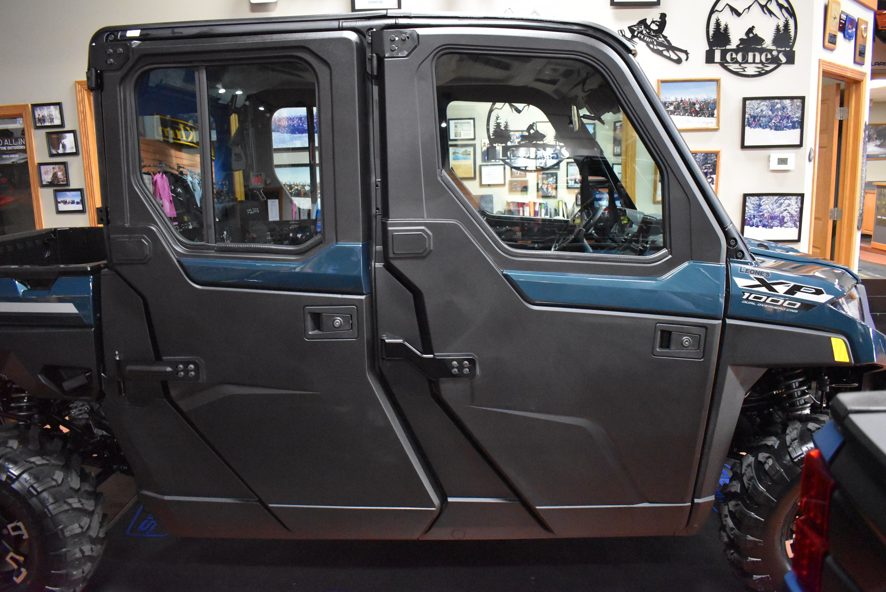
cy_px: 296
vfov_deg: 48.0
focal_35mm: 27
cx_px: 443
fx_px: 665
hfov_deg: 67.3
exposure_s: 1/125
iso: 7200
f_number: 3.5
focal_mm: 18
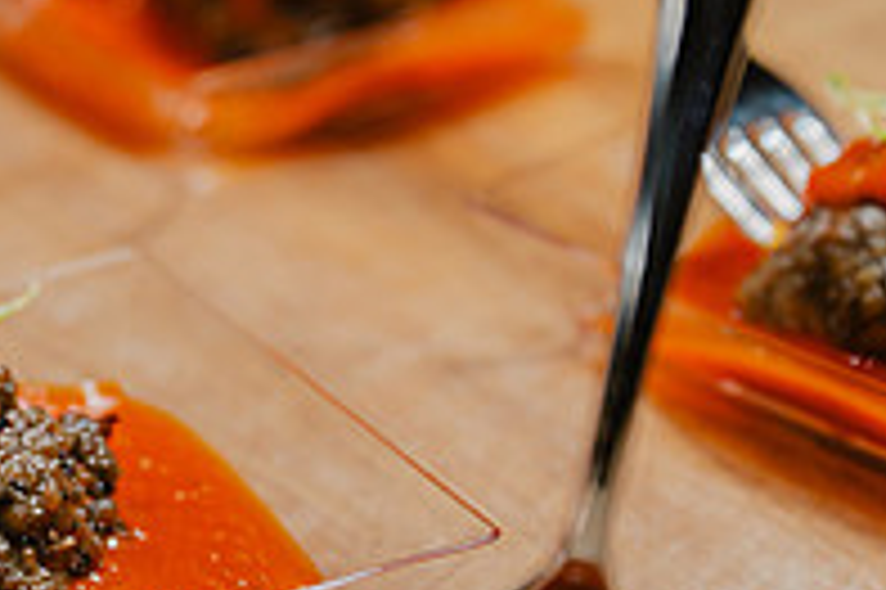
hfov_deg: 6.6
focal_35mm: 312
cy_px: 466
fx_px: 7672
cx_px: -148
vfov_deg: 4.4
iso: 64
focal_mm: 70
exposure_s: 1/160
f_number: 3.5
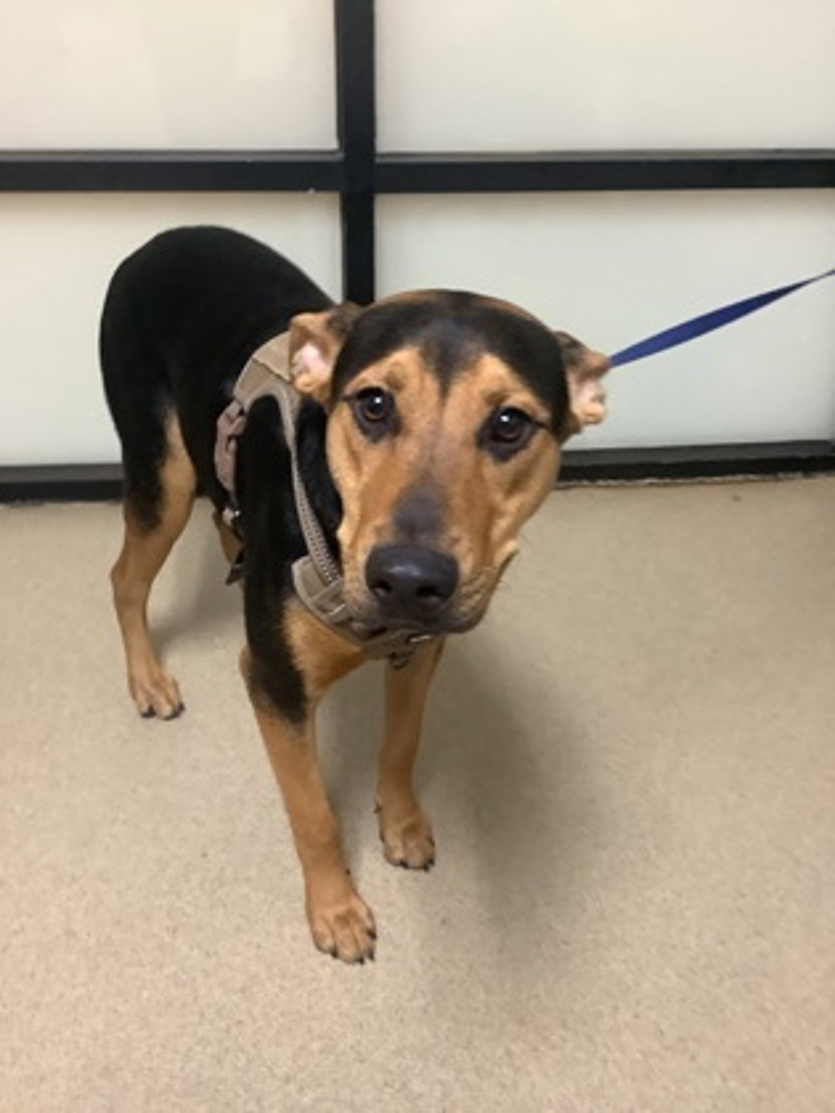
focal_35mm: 31
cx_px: 418
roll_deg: -4.6
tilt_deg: -31.9
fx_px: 997
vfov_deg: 58.4
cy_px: 556
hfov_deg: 45.4
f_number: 2.4
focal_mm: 3.3
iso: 250
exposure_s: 1/40
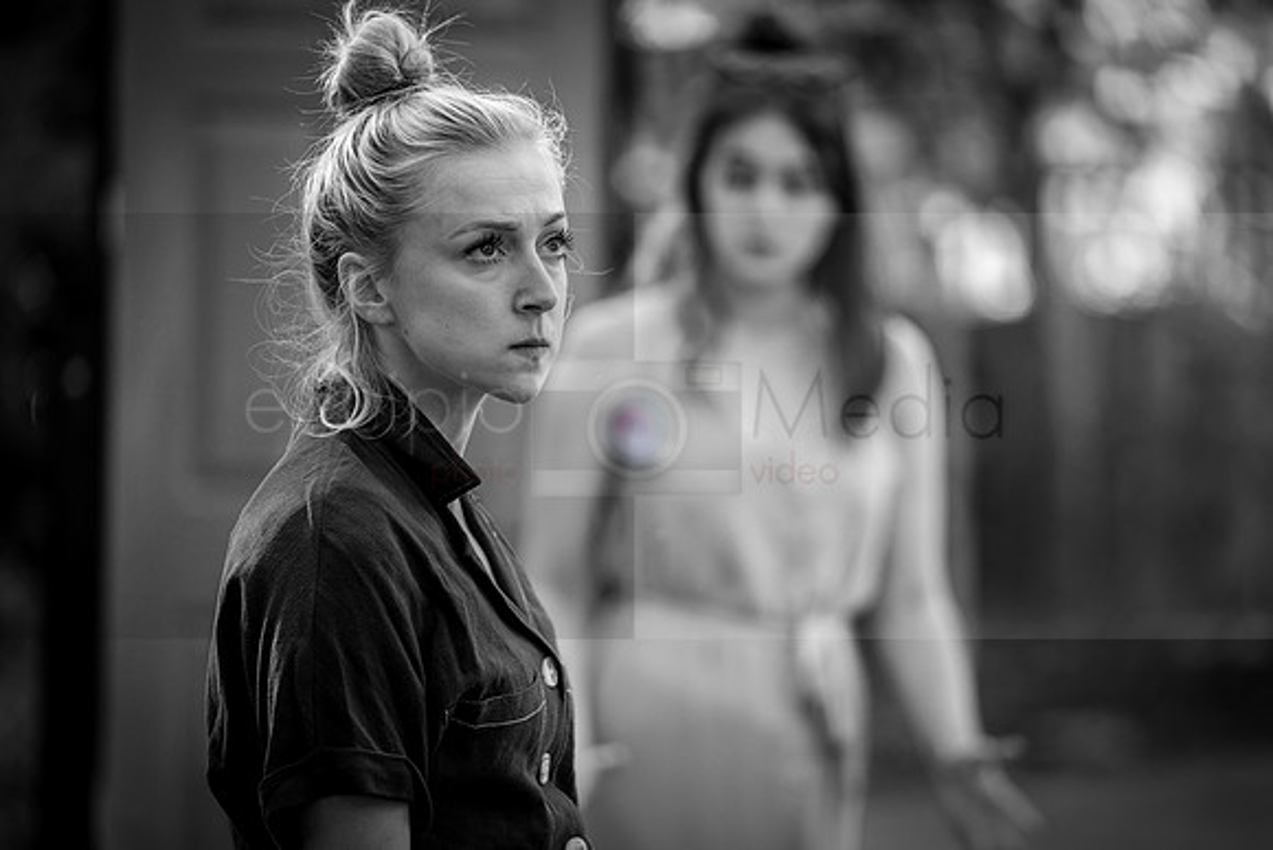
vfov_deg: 7.2
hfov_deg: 10.7
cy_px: 468
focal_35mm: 192
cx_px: 699
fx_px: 6775
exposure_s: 1/200
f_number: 2.8
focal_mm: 174
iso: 200
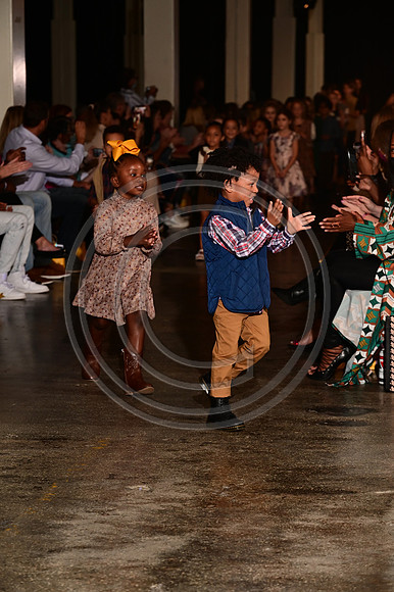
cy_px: 296
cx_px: 197
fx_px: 1808
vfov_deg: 18.6
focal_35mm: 110
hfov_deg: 12.4
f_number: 6.3
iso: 1000
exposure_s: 1/160
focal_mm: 110
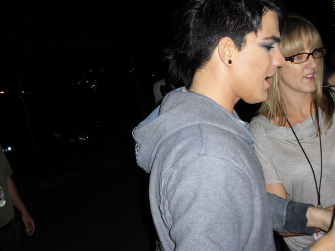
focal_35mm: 38
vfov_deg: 37.7
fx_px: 368
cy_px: 126
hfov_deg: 49.0
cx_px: 168
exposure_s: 1/60
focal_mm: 6.2
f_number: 2.8
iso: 100
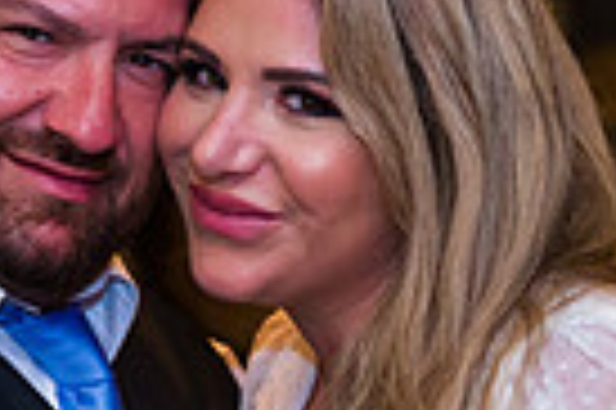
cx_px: 130
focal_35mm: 203
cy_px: 306
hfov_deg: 10.1
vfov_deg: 6.7
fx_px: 3469
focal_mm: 48
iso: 1600
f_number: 3.2
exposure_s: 1/125
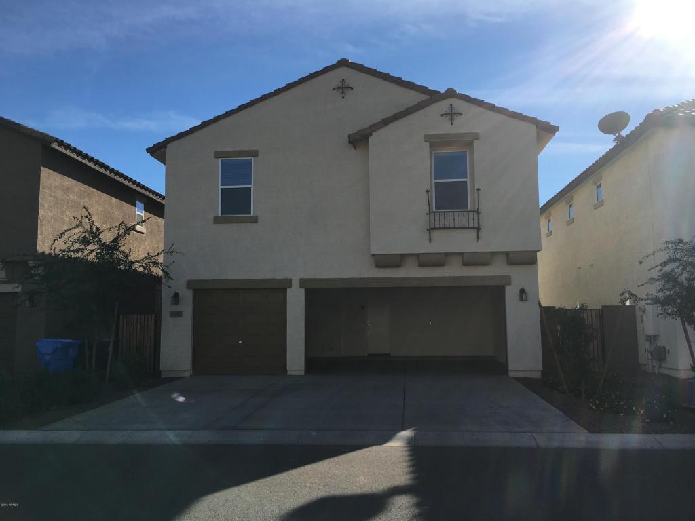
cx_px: 348
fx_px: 582
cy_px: 260
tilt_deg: +7.7
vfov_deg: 48.2
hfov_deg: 61.7
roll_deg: +0.0
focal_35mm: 29
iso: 25
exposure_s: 1/1789
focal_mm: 4.15
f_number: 2.2
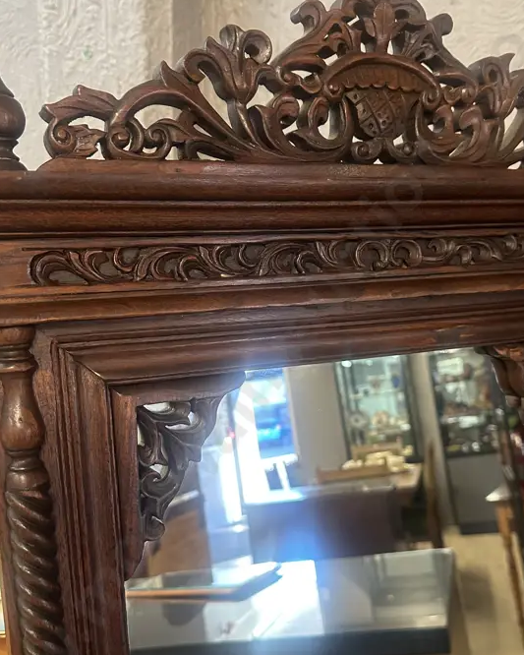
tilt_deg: -17.2
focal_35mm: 36
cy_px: 365
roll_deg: -4.1
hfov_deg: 41.2
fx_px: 698
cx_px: 274
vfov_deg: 50.2
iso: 320
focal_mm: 6.86
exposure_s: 1/50
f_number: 1.78
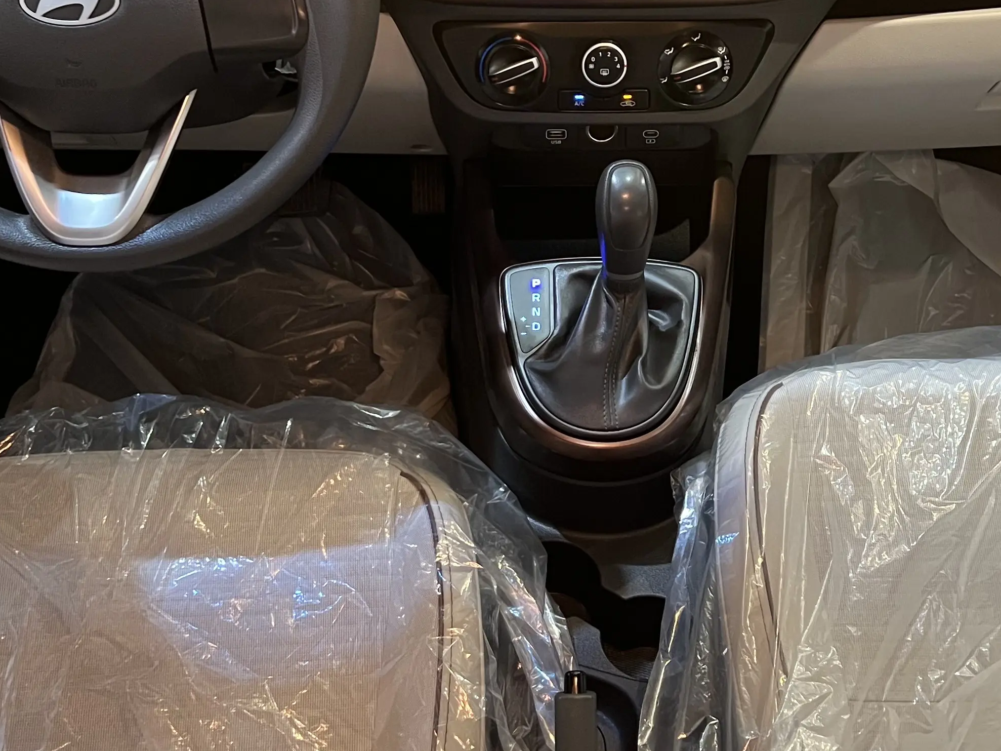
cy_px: 247
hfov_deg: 36.1
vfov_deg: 27.3
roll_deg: -1.2
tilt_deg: -40.3
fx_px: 1532
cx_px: 571
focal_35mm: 53
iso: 400
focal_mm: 5.7
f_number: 1.5
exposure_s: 1/60
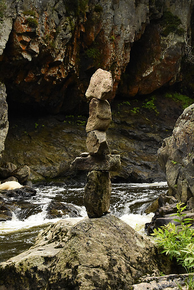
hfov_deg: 25.8
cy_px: 145
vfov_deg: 37.8
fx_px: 424
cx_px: 97
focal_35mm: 52
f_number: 18
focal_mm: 35
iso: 9000
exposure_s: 1/250
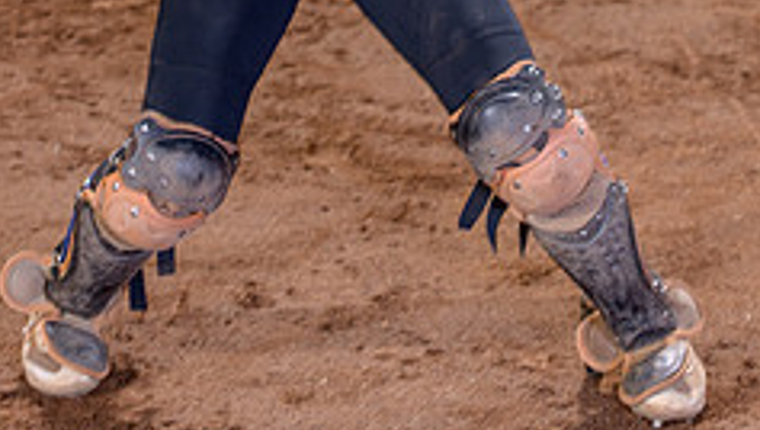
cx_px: 401
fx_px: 2805
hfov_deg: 15.4
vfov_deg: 8.5
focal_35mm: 139
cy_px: -266
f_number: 5
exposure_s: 1/80
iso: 400
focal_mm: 70
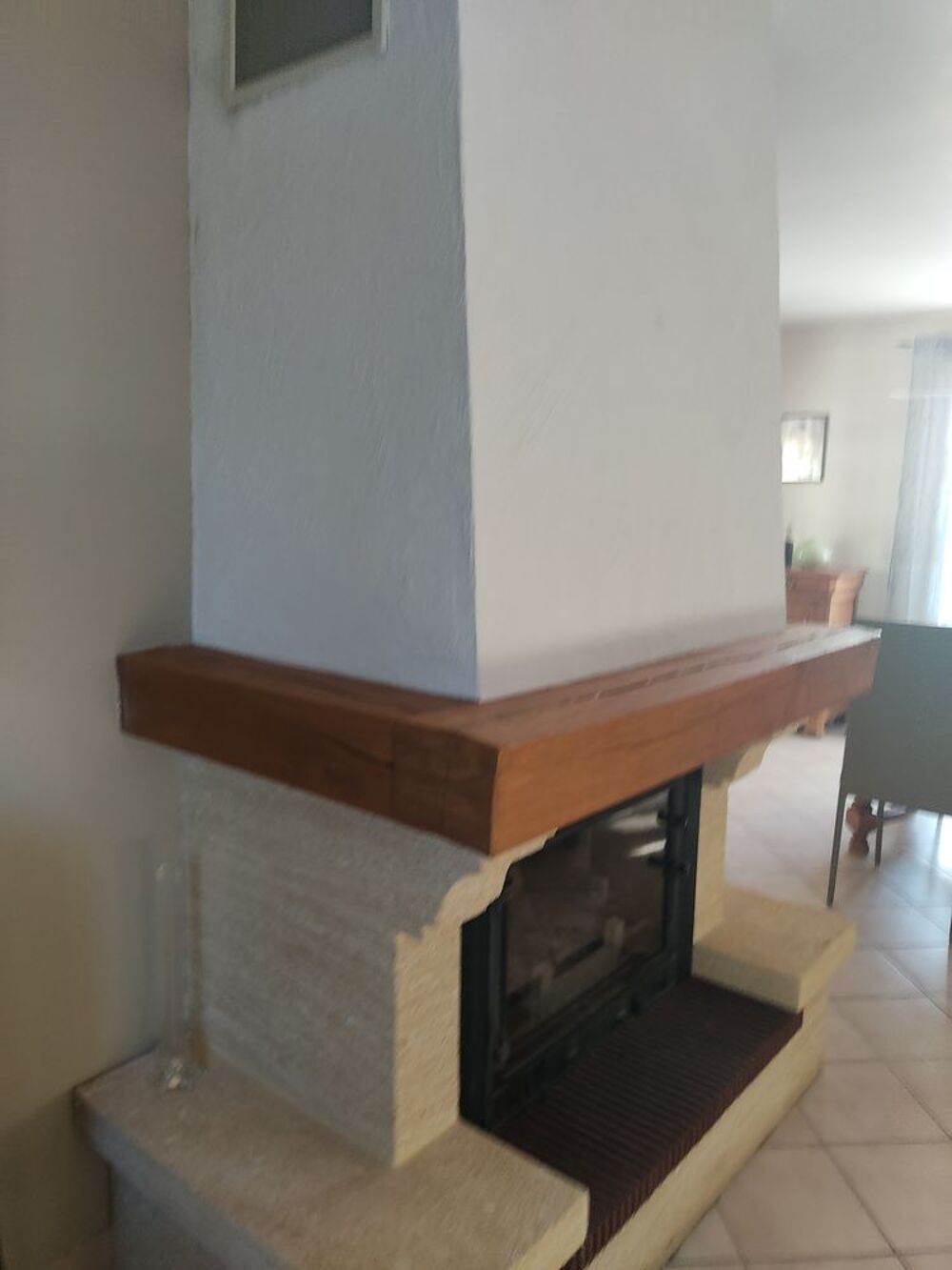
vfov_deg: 67.3
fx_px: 953
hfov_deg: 53.1
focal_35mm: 26
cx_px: 476
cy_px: 635
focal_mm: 4.74
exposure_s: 1/33
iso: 382
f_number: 1.79
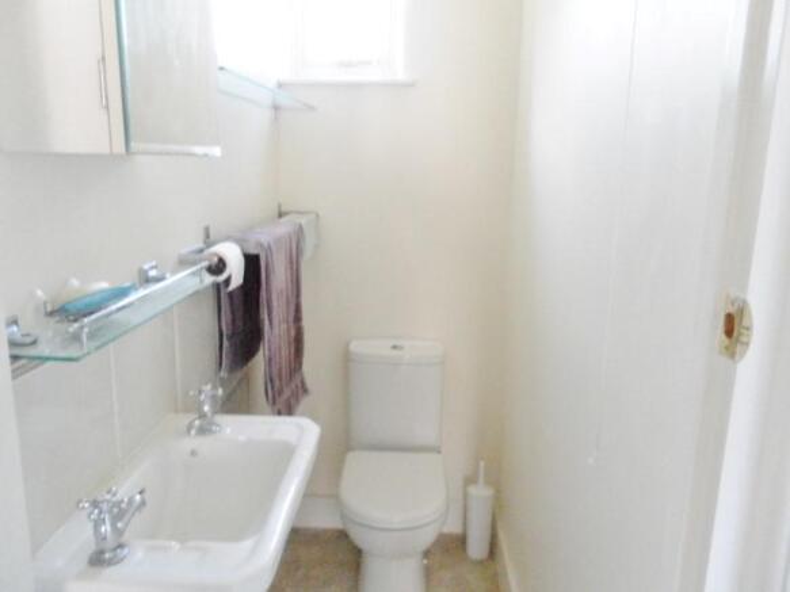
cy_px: 296
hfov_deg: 63.5
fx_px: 639
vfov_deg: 49.7
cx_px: 395
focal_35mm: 28
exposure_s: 1/30
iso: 400
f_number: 3.2
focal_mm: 4.9
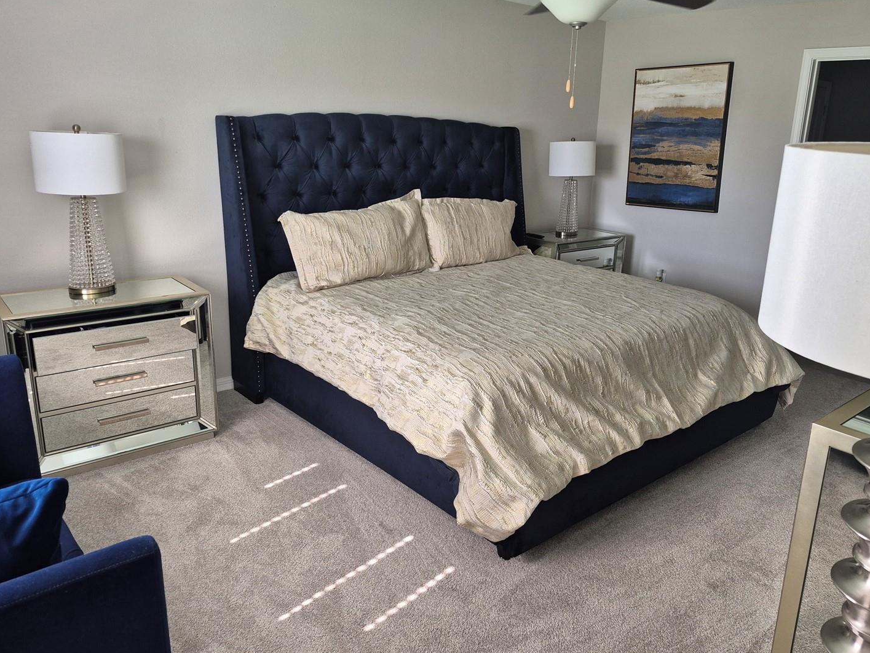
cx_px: 470
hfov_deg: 67.2
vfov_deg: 53.1
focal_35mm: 26
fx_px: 654
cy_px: 308
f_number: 1.8
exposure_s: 1/180
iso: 200
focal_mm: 5.4
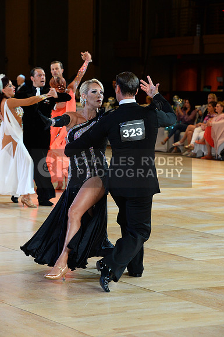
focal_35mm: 125
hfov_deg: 10.9
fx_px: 1170
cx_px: 112
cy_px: 168
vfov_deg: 16.4
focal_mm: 125
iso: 5000
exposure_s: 1/250
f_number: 5.6
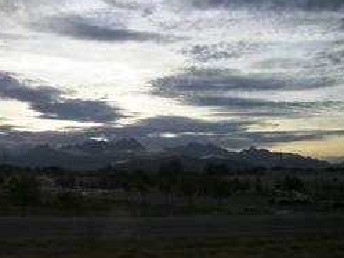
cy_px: 124
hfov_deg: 31.3
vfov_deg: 24.0
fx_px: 606
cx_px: 106
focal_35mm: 61
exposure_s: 1/160
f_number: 3.5
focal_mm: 6.3
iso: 64
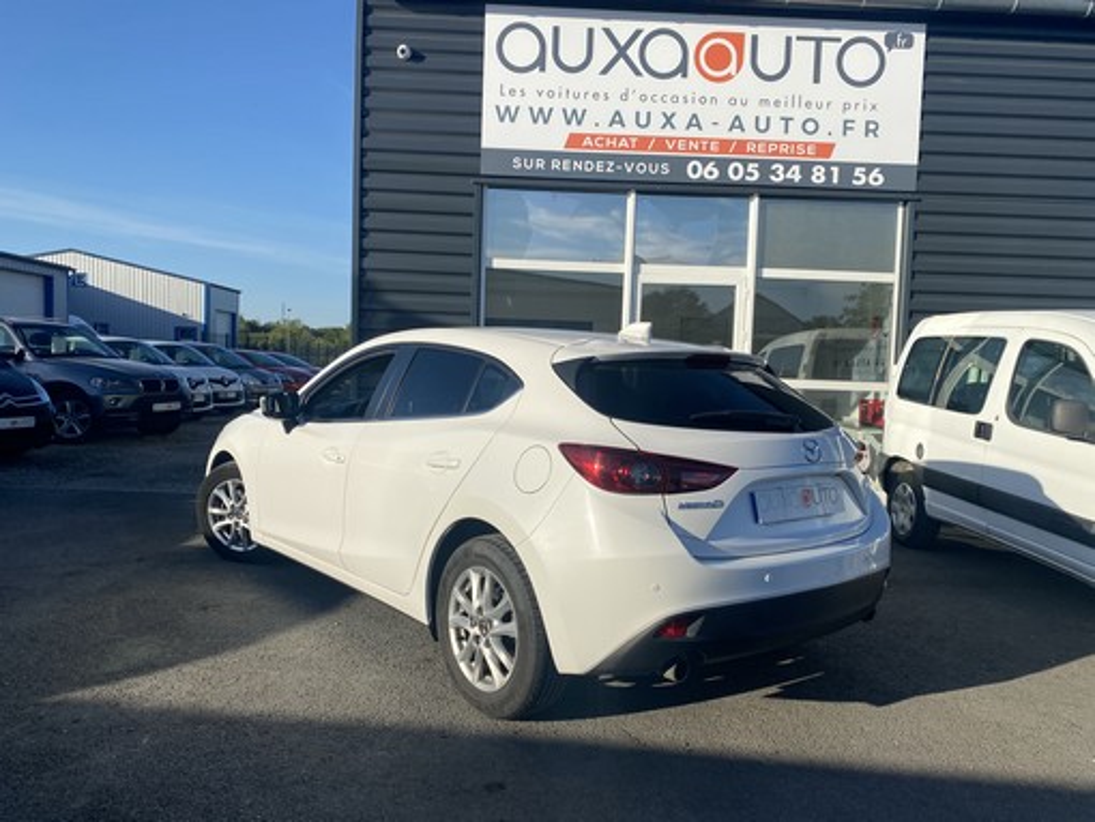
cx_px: 548
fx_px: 823
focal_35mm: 26
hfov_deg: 67.3
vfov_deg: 53.1
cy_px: 411
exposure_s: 1/3984
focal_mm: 4.25
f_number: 1.8
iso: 32
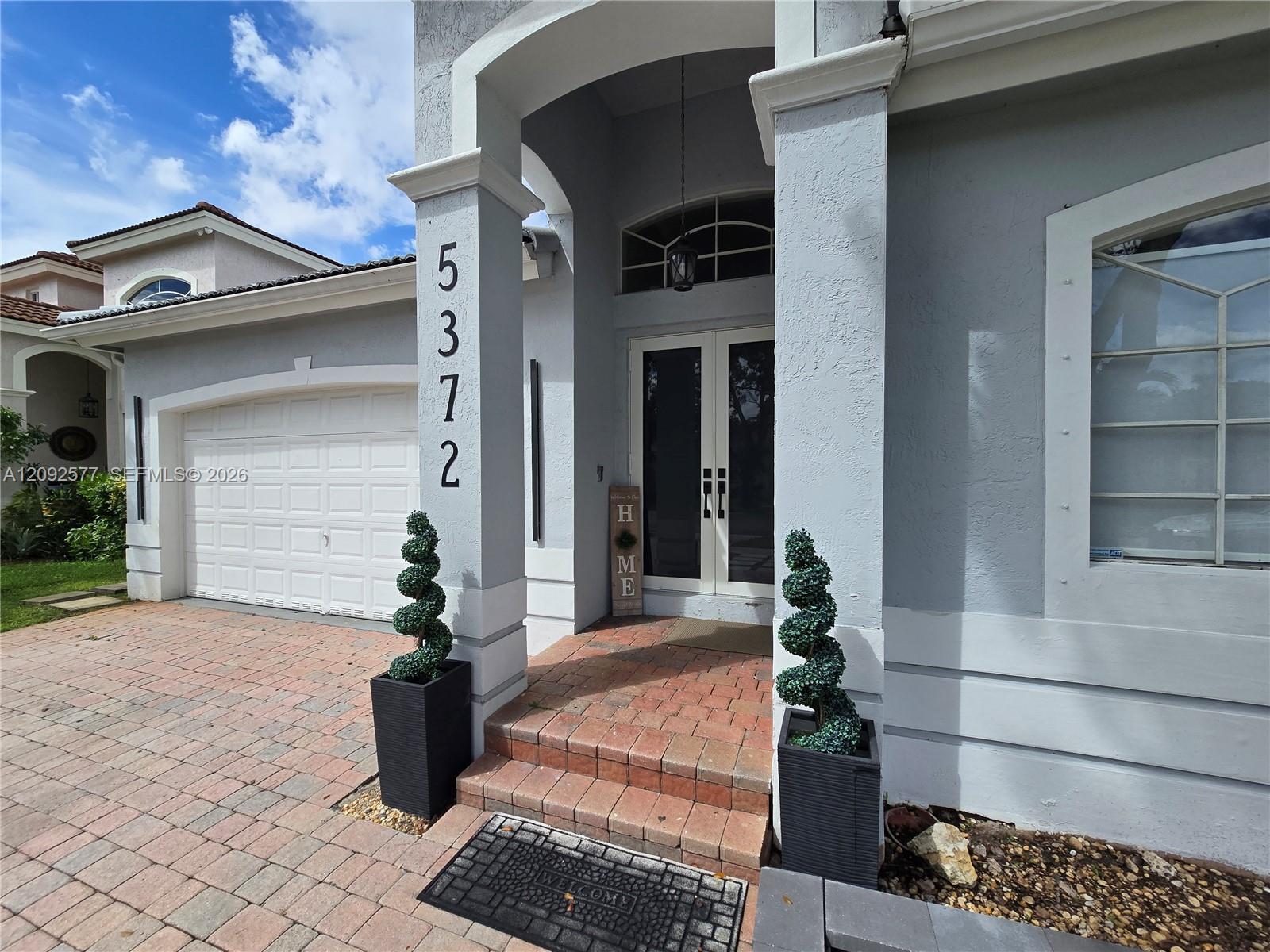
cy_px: 476
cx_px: 635
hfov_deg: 106.2
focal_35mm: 13
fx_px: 477
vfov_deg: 89.9
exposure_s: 1/2265
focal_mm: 2.2
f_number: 2.2
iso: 50
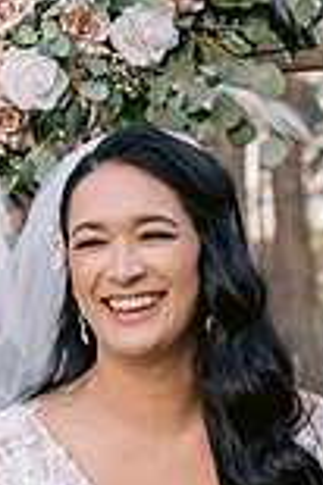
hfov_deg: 7.3
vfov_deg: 10.8
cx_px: 279
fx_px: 2522
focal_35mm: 187
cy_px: 549
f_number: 4
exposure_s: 1/160
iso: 500
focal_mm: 50
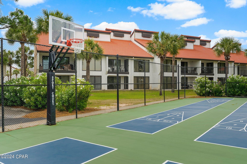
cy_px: 82
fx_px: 199
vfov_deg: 45.0
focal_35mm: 29
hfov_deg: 63.7
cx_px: 124
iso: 200
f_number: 8
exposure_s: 1/100
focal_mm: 19.8
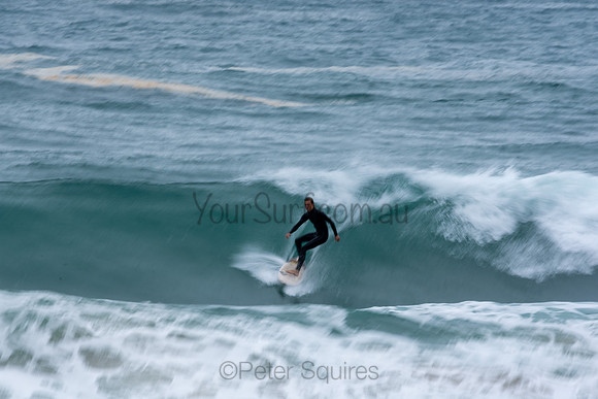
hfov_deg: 2.7
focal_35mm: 750
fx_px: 12461
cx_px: 299
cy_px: 200
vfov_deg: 1.8
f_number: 25
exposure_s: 1/20
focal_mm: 500
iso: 100
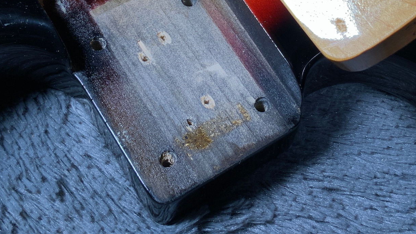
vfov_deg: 17.8
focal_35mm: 66
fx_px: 728
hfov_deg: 31.8
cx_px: 257
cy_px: -2
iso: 25
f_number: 1.8
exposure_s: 1/104
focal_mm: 3
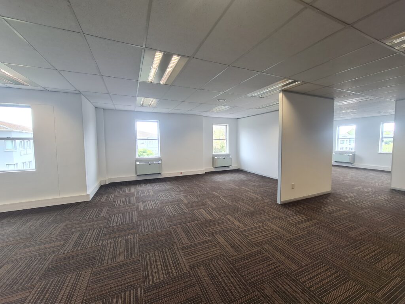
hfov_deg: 106.2
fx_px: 152
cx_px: 202
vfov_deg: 89.9
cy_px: 152
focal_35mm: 13
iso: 100
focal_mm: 2.2
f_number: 2.2
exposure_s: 1/50
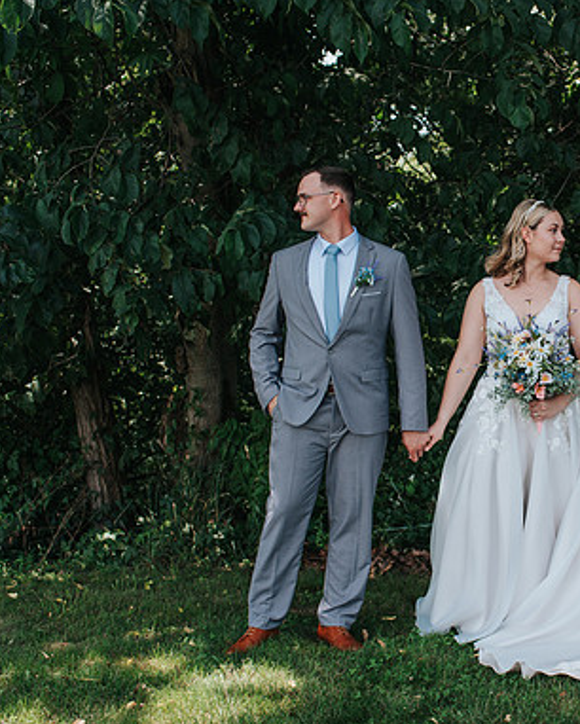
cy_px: 390
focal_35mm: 55
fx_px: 1179
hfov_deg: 26.9
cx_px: 494
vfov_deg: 34.1
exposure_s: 1/500
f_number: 2.8
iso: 110
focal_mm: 35
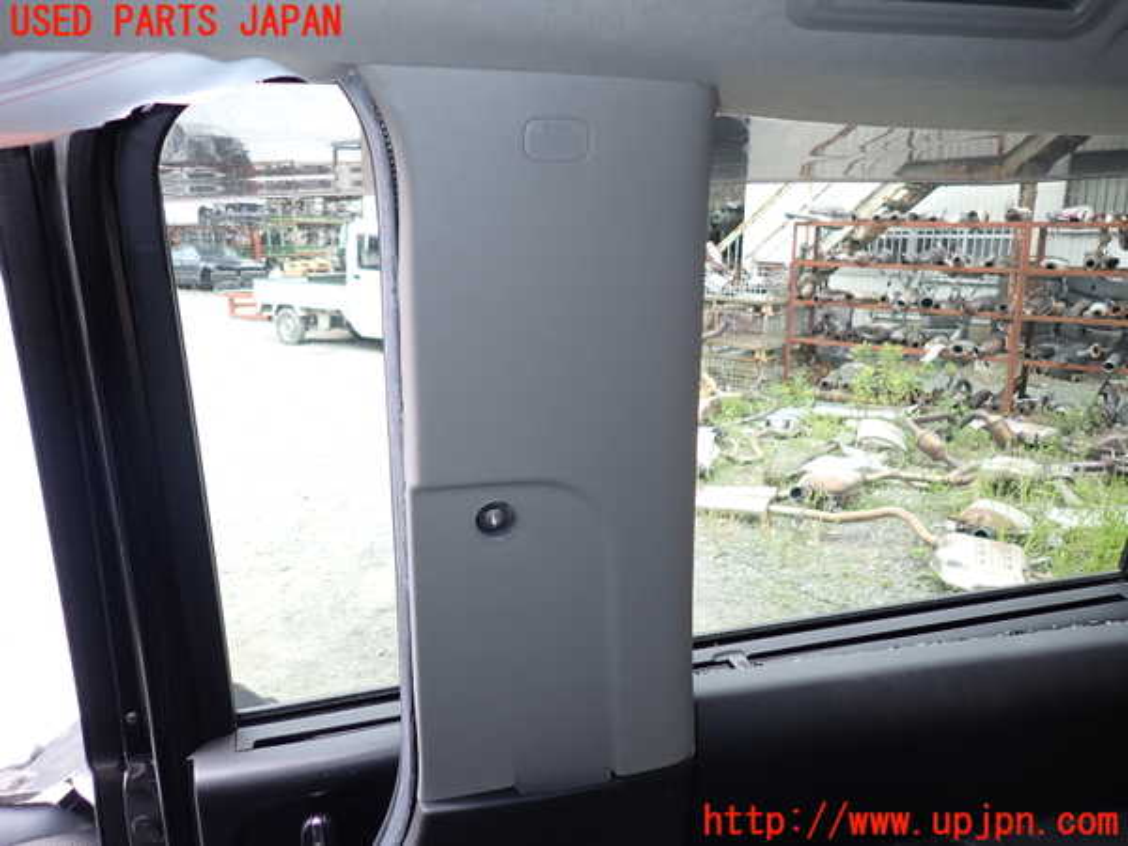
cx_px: 564
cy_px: 423
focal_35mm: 25
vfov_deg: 54.9
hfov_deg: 69.4
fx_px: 815
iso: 125
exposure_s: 1/125
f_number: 2
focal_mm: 4.5
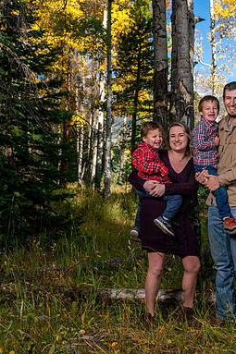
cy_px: 176
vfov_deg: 37.5
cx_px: 214
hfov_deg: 24.7
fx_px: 522
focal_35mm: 53
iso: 160
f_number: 5
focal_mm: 35
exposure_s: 1/800
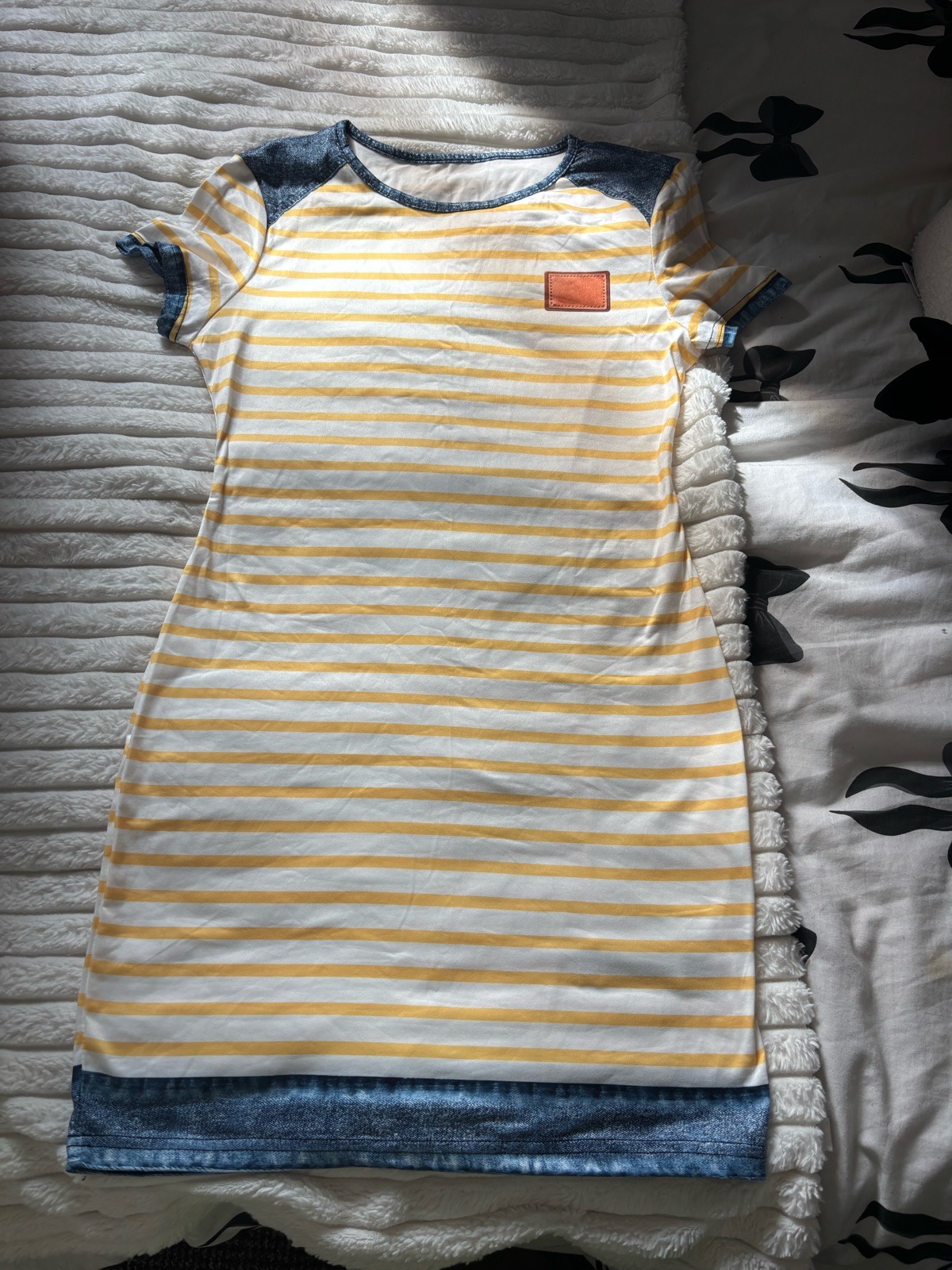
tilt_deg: -70.1
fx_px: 953
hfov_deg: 53.1
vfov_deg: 67.3
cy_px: 635
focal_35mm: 26
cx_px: 476
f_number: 1.6
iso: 40
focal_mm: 5.96
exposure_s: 1/182
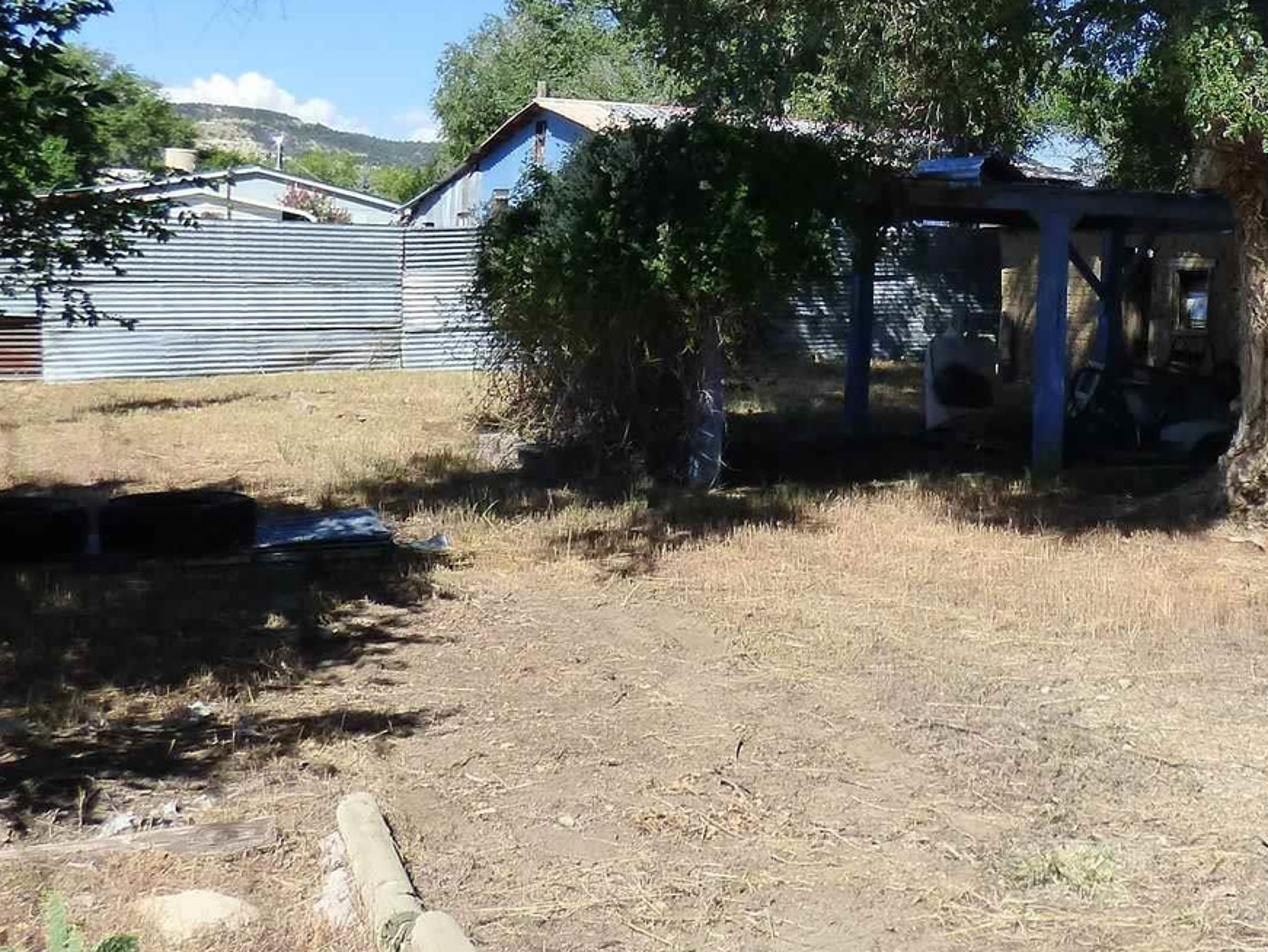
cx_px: 1077
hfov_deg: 38.3
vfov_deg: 30.8
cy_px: 367
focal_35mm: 47
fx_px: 1722
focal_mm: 3.58
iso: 200
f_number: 2.8
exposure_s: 1/1600
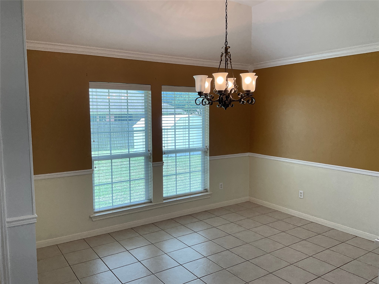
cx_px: 190
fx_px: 318
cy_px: 142
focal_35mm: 29
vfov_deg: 48.2
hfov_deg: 61.7
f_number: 1.8
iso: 20
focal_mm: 3
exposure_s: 1/120
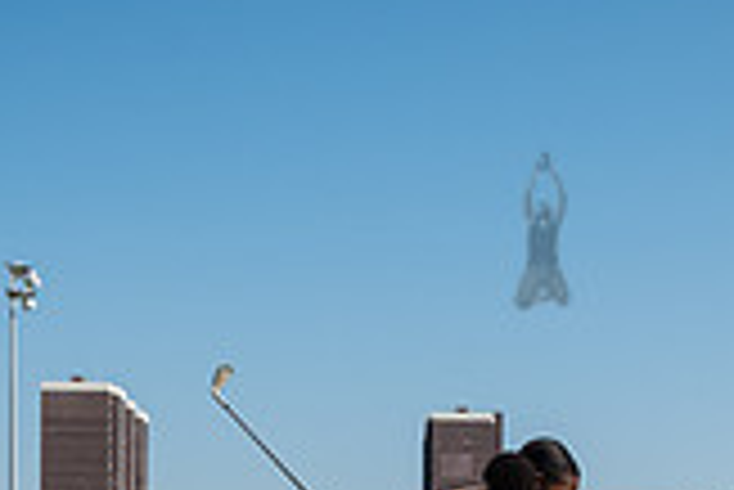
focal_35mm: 108
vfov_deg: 12.3
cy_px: 663
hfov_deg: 18.8
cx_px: 540
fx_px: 2204
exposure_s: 1/800
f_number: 5
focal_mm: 29
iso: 100
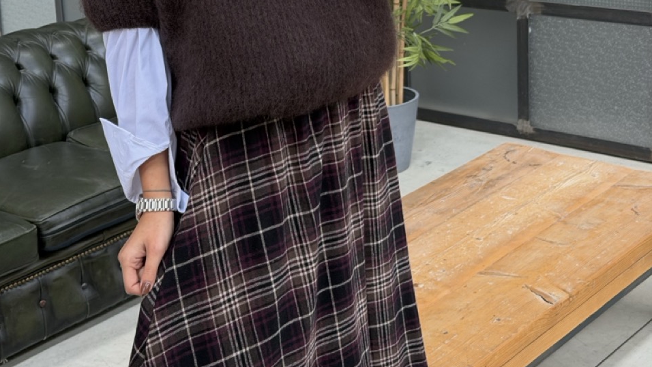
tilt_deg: -21.3
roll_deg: +3.3
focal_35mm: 70
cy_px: 6
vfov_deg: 16.9
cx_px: 325
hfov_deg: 30.1
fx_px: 1210
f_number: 1.78
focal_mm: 6.76
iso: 160
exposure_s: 1/60
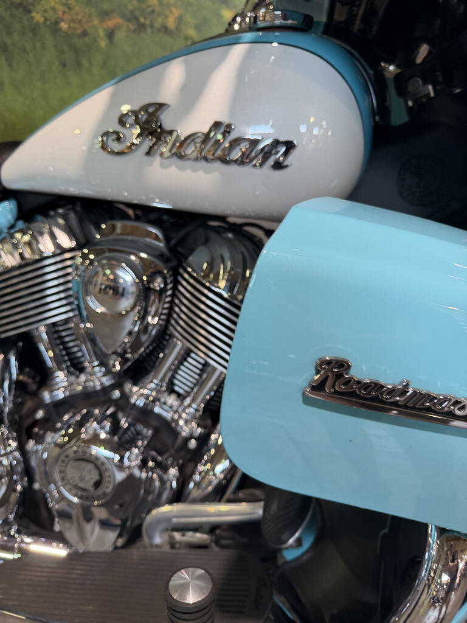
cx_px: 234
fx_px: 432
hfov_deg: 56.8
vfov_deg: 71.6
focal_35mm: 24
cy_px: 312
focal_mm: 6.76
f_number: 1.78
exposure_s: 1/120
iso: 160
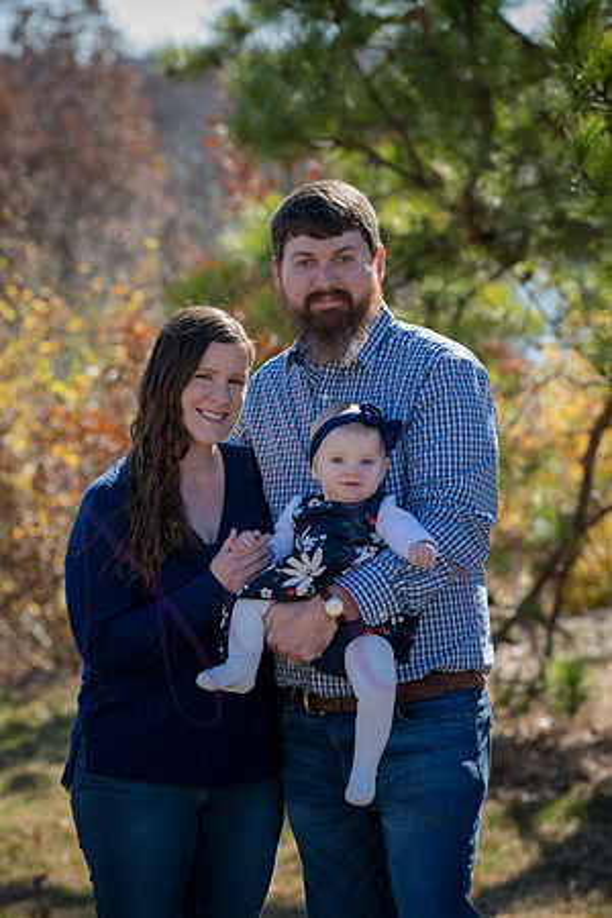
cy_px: 459
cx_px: 306
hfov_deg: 11.4
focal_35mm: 120
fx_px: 3060
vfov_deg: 17.1
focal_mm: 120
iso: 400
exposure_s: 1/640
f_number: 5
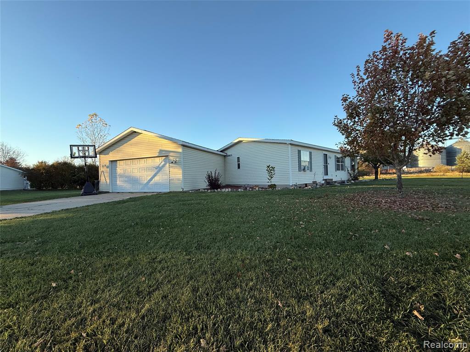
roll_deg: +1.0
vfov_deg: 85.7
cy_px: 176
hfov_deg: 102.1
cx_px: 235
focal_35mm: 14
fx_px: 190
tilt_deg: -0.1
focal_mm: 2.22
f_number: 2.2
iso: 50
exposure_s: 1/494
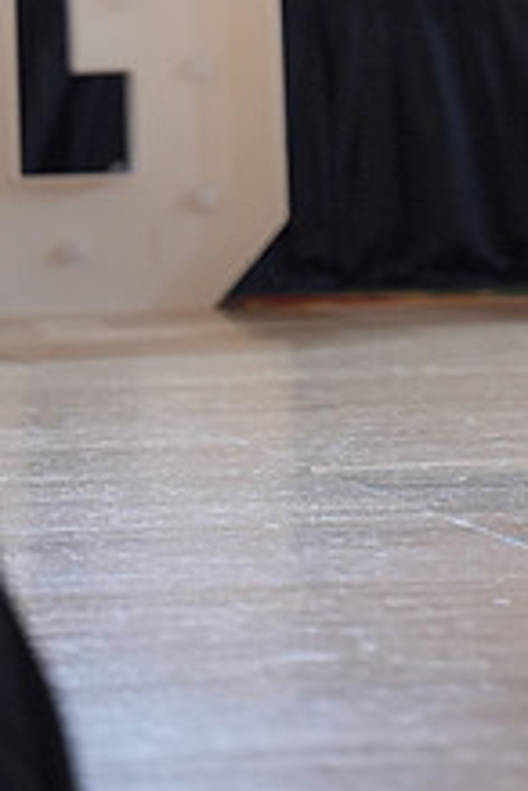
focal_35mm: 535
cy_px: -166
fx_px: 11769
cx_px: 693
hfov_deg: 2.6
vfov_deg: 3.8
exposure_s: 1/500
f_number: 2
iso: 1000
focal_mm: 135
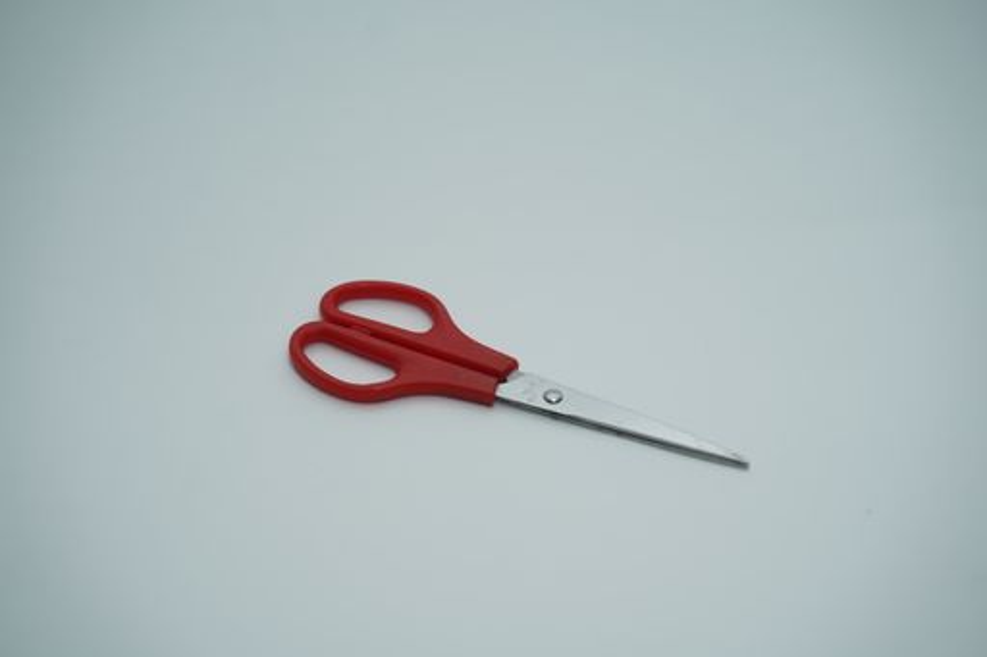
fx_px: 2330
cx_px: 494
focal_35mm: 85
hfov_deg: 23.9
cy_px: 328
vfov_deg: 16.1
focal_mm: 85
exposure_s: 1/125
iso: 200
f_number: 2.8
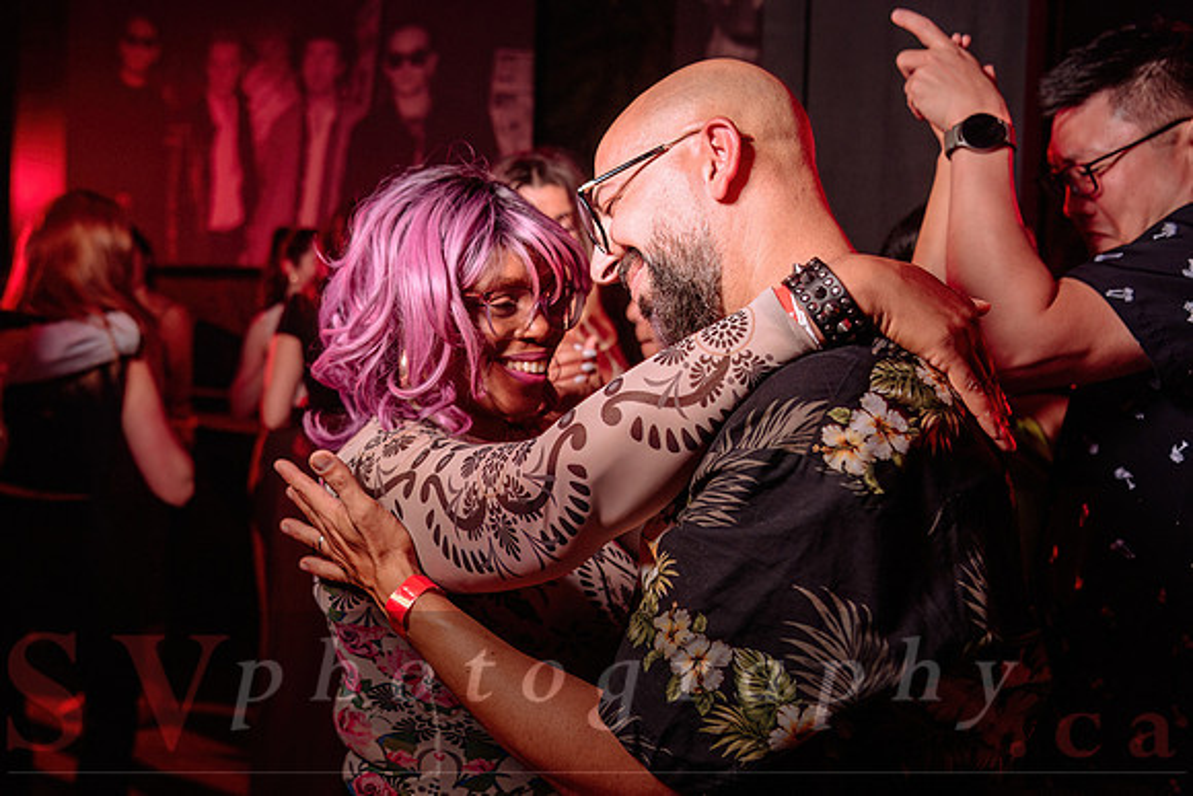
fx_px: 1292
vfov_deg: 34.2
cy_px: 353
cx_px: 529
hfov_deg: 49.5
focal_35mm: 39
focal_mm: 35
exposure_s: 1/50
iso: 800
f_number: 4
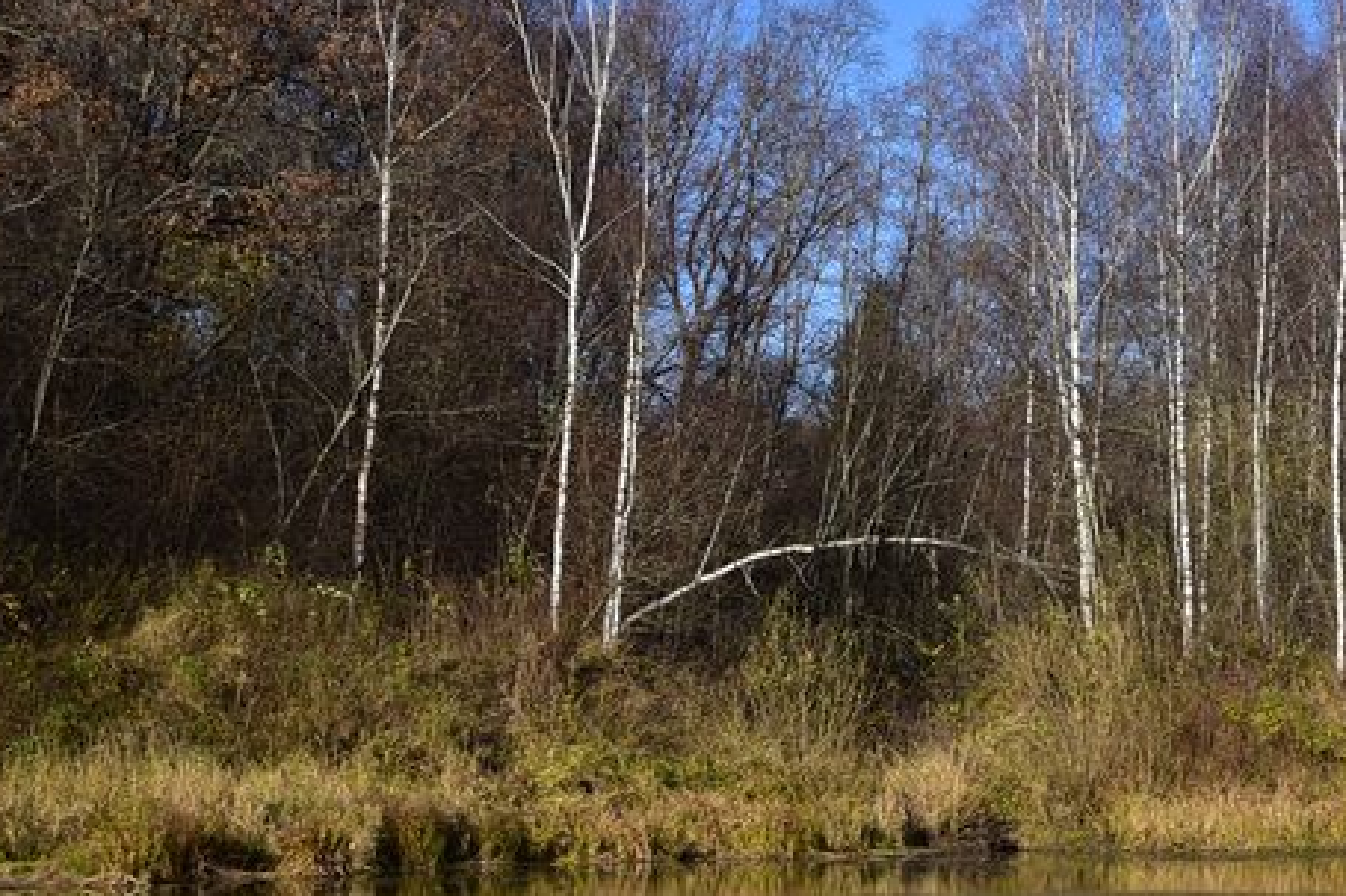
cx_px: 1881
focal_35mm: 143
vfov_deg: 9.6
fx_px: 5344
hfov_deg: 13.7
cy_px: 457
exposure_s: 1/125
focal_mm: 50
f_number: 13
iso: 125
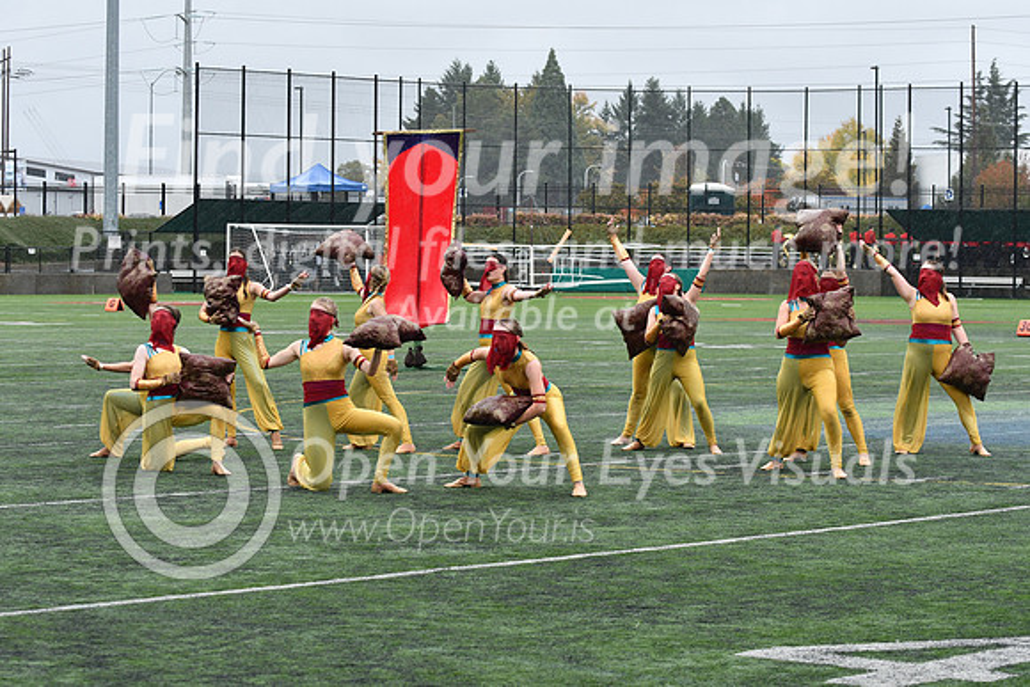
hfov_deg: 19.5
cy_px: 344
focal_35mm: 105
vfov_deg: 13.0
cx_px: 515
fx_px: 3005
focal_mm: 70
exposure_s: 1/400
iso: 640
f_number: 5
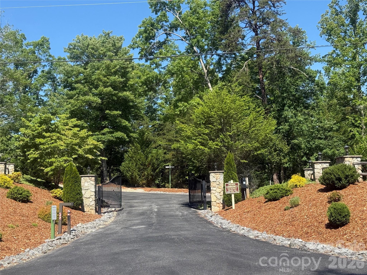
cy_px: 138
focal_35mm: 48
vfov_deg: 30.3
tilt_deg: +8.2
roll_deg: +2.3
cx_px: 184
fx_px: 509
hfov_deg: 39.7
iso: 64
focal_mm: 6.76
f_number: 1.78
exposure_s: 1/2033
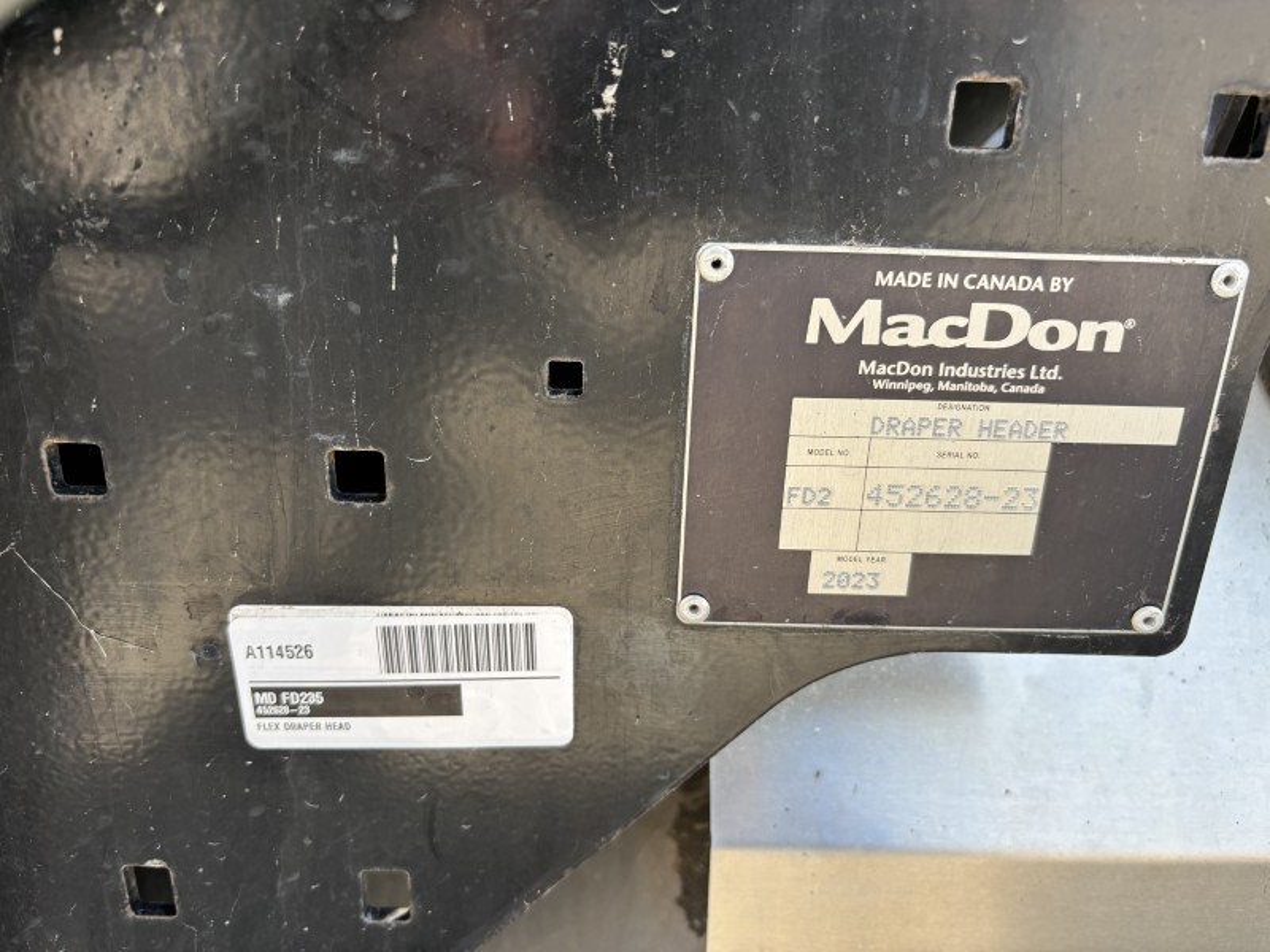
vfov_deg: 53.1
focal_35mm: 26
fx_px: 954
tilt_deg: +12.6
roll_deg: -0.8
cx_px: 635
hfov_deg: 67.3
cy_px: 476
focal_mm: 5.96
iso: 50
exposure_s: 1/380
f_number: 1.6
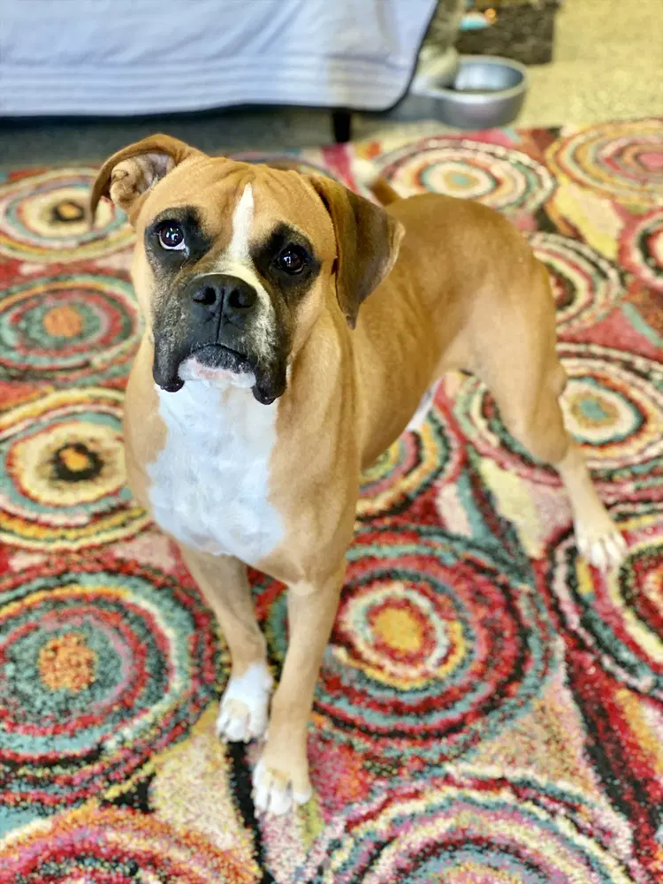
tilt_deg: -35.9
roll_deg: +1.9
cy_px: 442
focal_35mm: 52
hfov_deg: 28.0
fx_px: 1328
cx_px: 332
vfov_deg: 36.8
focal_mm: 6
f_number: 2
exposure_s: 1/60
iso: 160
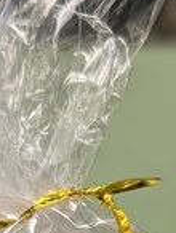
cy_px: 346
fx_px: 1136
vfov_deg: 11.3
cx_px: 76
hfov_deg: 8.9
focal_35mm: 168
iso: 19
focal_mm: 6.9
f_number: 1.68
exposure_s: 1/165
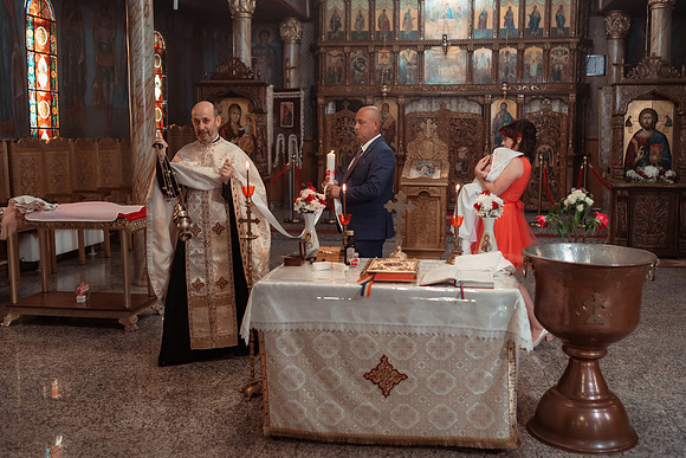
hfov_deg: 51.4
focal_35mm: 37
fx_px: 712
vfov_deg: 35.6
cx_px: 366
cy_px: 213
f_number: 2.5
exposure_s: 1/200
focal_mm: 35
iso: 1600
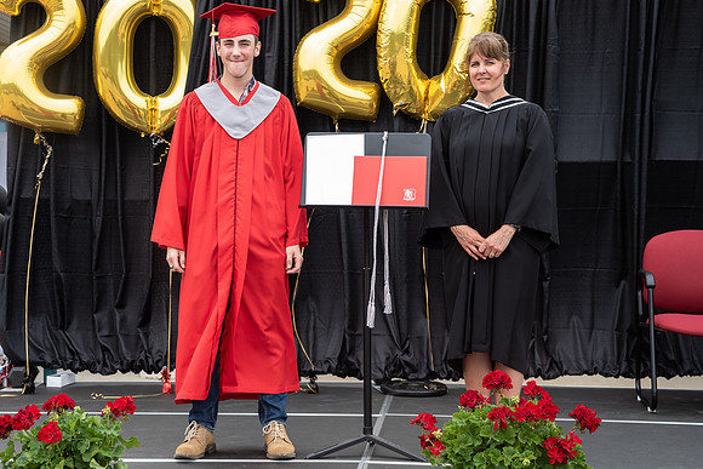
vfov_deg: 20.1
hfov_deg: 29.7
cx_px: 281
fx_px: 1321
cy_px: 203
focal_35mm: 68
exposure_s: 1/500
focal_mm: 56
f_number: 5.6
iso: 500
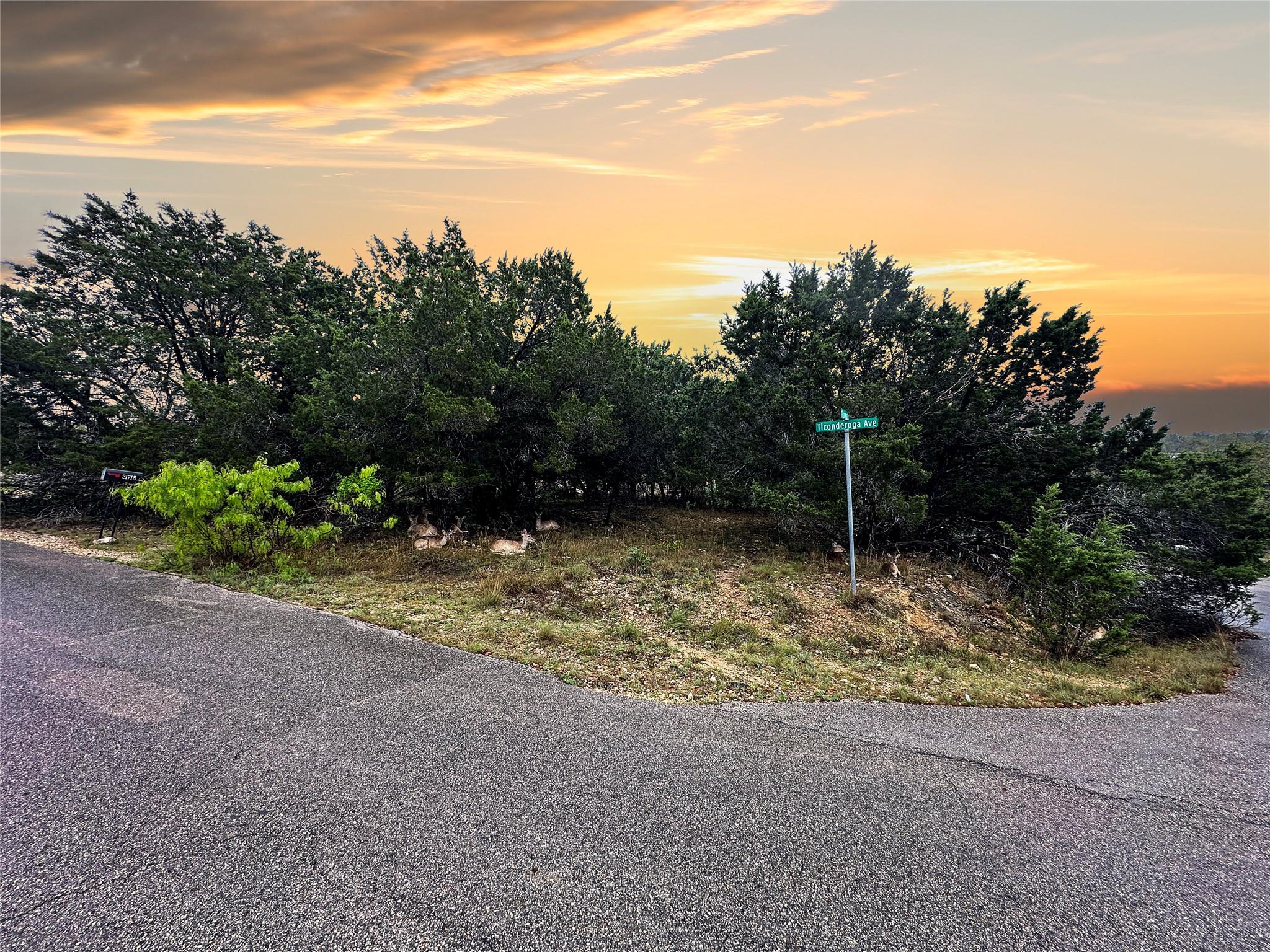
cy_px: 476
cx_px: 635
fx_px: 514
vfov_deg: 85.7
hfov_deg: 102.1
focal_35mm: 14
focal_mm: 2.22
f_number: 2.2
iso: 40
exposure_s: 1/159
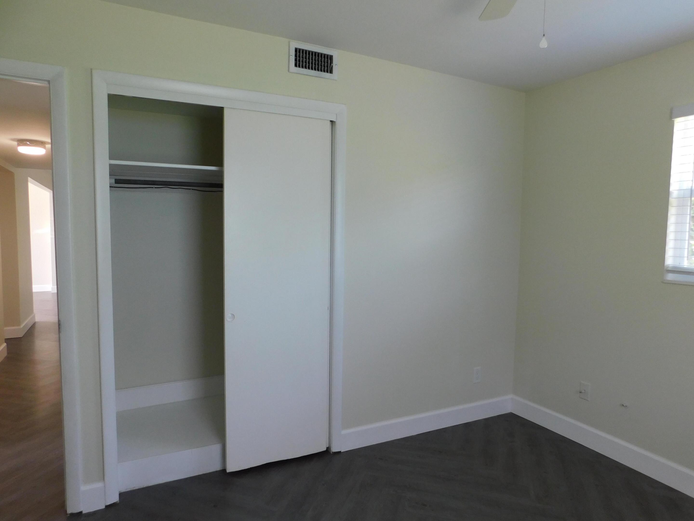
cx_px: 347
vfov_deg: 58.9
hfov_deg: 73.9
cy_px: 260
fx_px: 461
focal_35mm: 23
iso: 140
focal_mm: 4
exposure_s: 1/30
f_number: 3
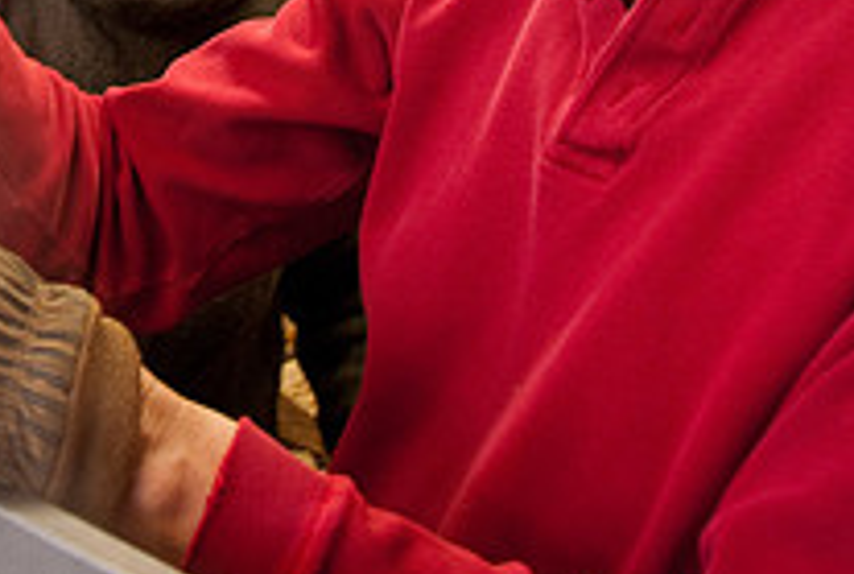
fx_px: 1697
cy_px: -83
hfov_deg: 27.0
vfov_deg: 18.3
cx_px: 50
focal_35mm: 71
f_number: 3.5
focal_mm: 17
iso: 400
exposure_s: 1/50
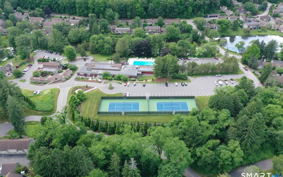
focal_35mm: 29
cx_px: 140
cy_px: 85
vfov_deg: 43.1
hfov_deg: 64.6
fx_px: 224
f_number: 6.3
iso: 400
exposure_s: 1/15
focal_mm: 10.26
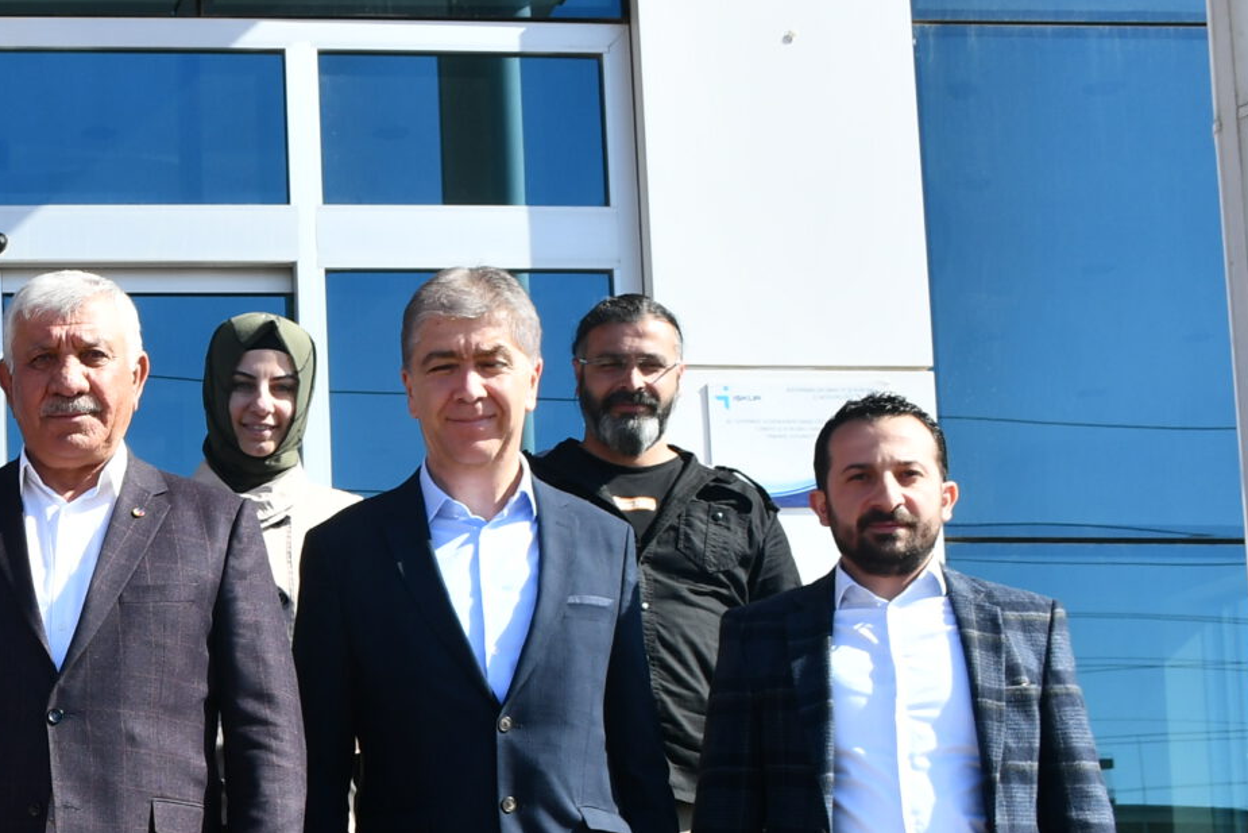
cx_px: -318
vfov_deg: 16.3
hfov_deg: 22.2
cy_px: 696
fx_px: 2878
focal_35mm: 83
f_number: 8
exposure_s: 1/250
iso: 180
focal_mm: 20
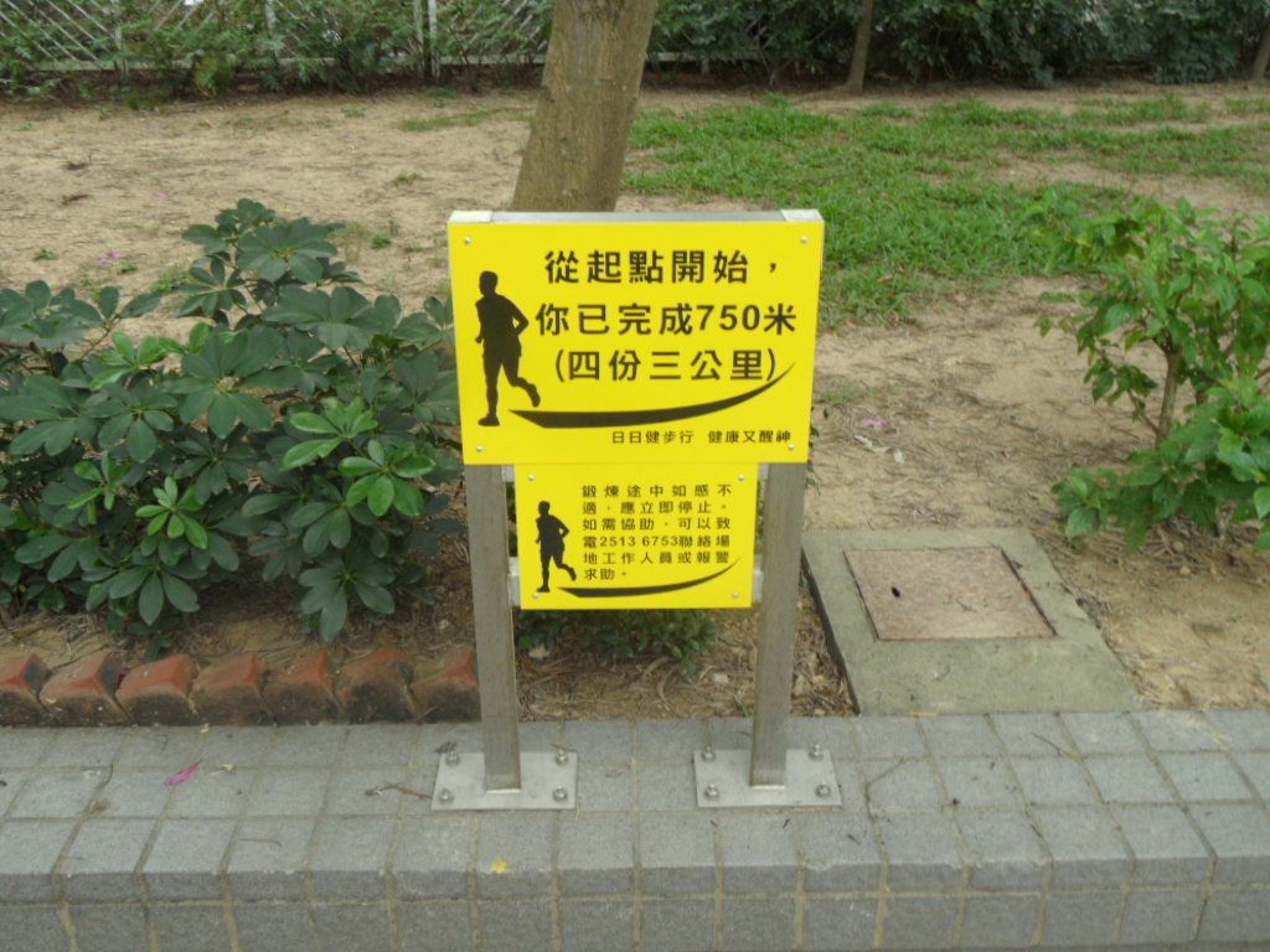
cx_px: 635
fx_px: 1174
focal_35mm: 32
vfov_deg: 44.2
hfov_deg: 56.8
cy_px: 476
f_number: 3.4
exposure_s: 1/45
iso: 100
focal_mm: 5.3
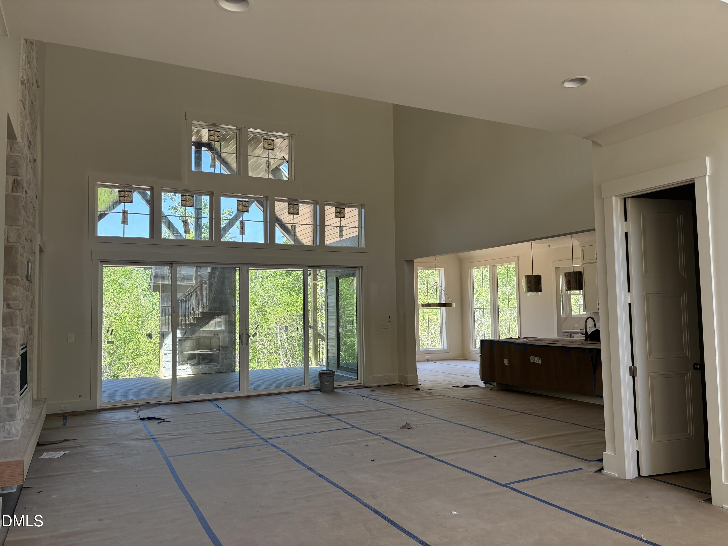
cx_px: 364
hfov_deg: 67.3
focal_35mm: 26
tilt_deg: +1.9
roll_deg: +0.2
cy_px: 273
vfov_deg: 53.1
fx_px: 547
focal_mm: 5.96
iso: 50
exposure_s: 1/178
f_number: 1.6
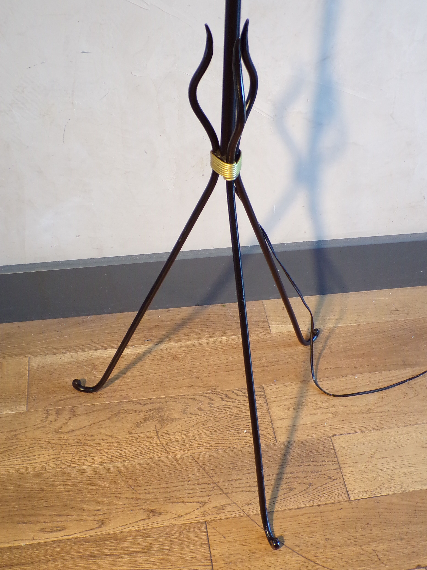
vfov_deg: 45.8
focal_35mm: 41
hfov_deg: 35.1
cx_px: 228
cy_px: 276
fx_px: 674
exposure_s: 1/25
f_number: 3.3
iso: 200
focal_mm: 6.6
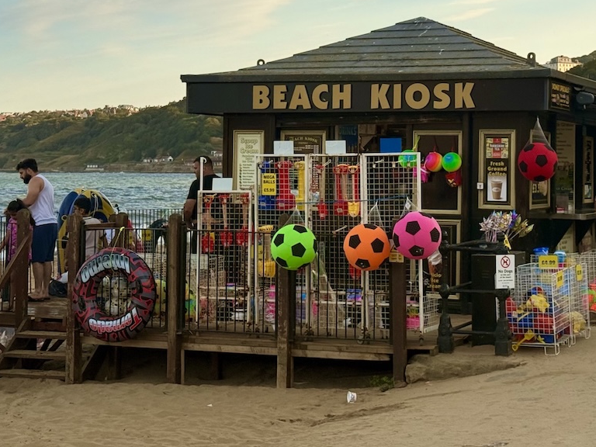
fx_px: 1291
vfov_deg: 19.5
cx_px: 352
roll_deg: -0.6
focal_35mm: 75
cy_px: 123
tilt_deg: +2.1
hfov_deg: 25.9
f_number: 1.78
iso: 64
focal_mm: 6.76
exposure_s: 1/2577
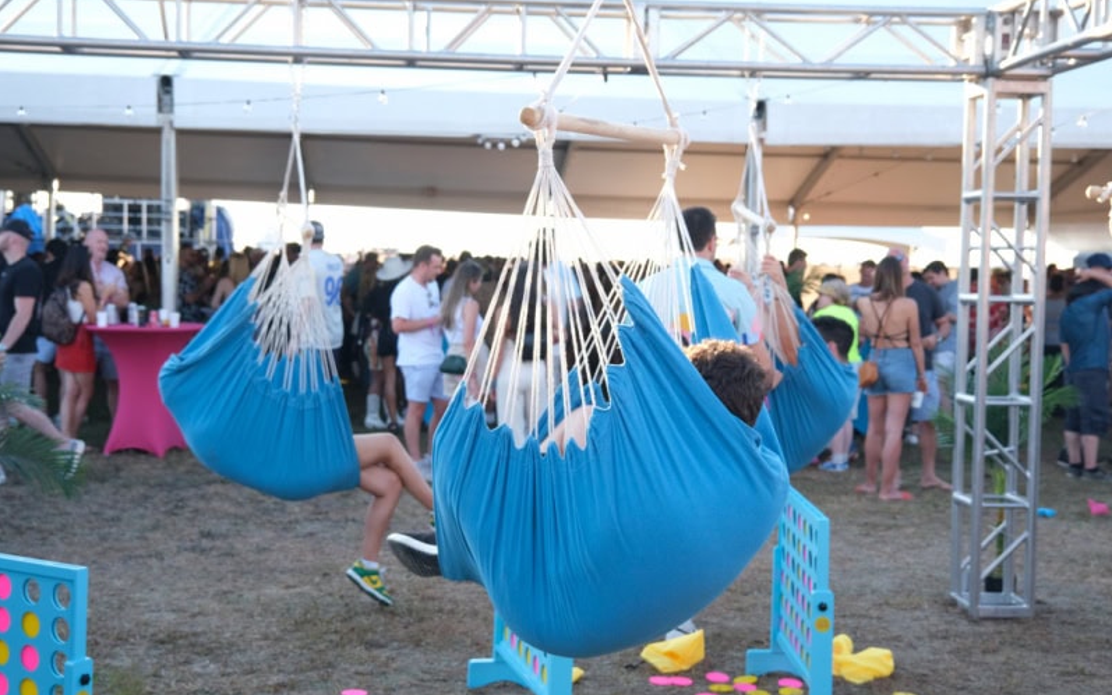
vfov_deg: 28.6
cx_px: 555
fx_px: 1364
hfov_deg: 44.4
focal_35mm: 45
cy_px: 343
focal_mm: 29.2
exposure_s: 1/160
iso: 200
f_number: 4
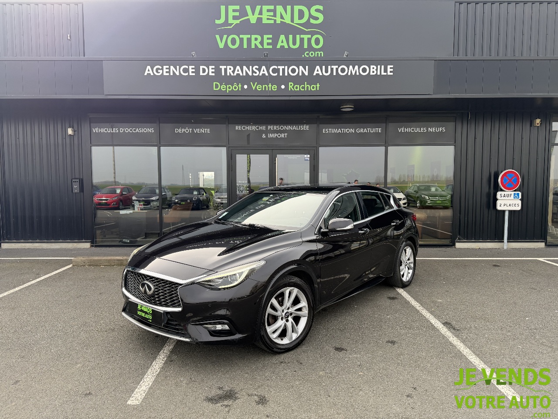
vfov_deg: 56.8
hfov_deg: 71.6
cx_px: 279
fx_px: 387
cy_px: 210
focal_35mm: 24
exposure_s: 1/1091
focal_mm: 6.76
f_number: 1.78
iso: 100
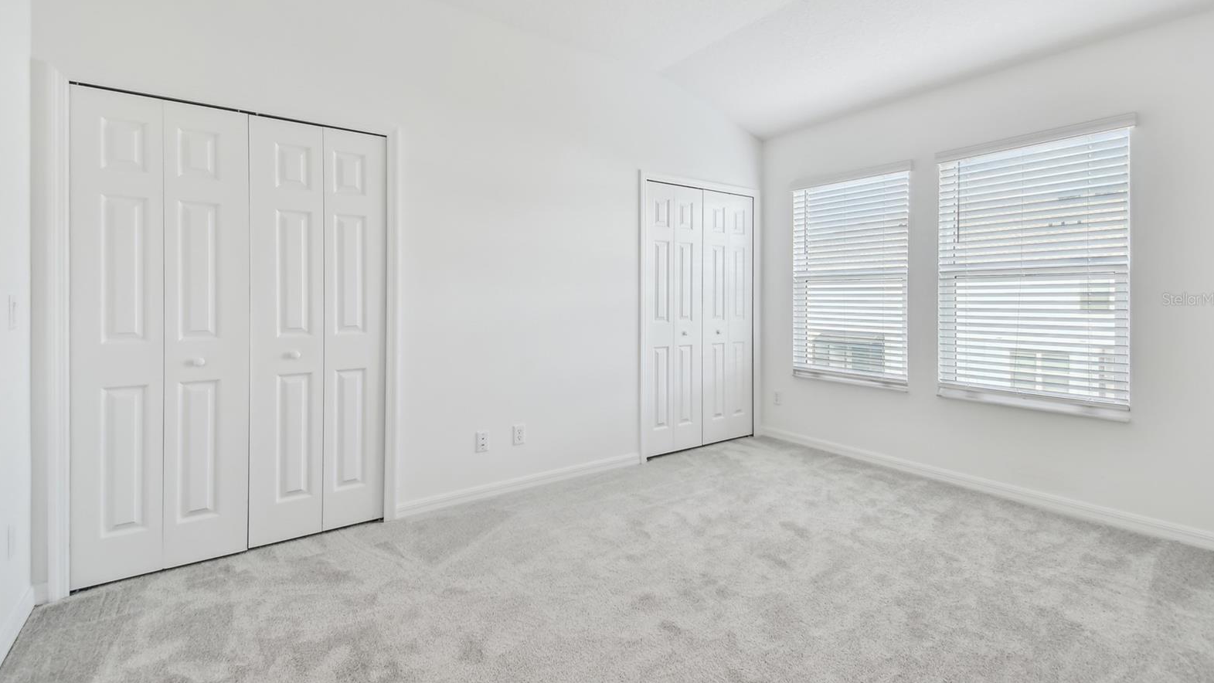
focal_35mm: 16
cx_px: 613
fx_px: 515
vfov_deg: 66.8
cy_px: 299
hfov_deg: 99.4
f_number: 7.1
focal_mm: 10
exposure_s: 1/6
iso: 100
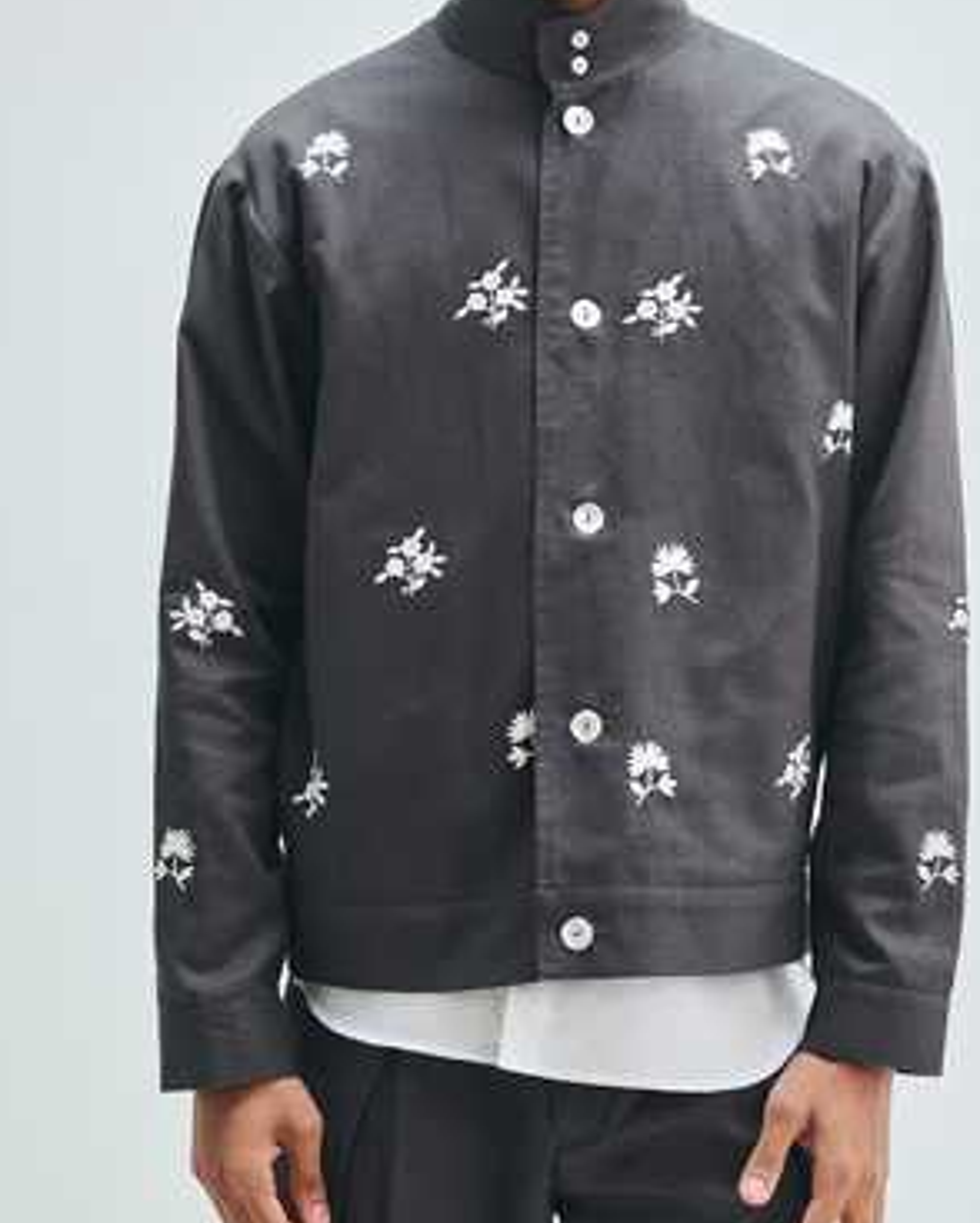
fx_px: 3405
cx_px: 567
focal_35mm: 94
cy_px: 368
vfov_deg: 20.3
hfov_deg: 16.4
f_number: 8
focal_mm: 70
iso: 400
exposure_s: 1/125
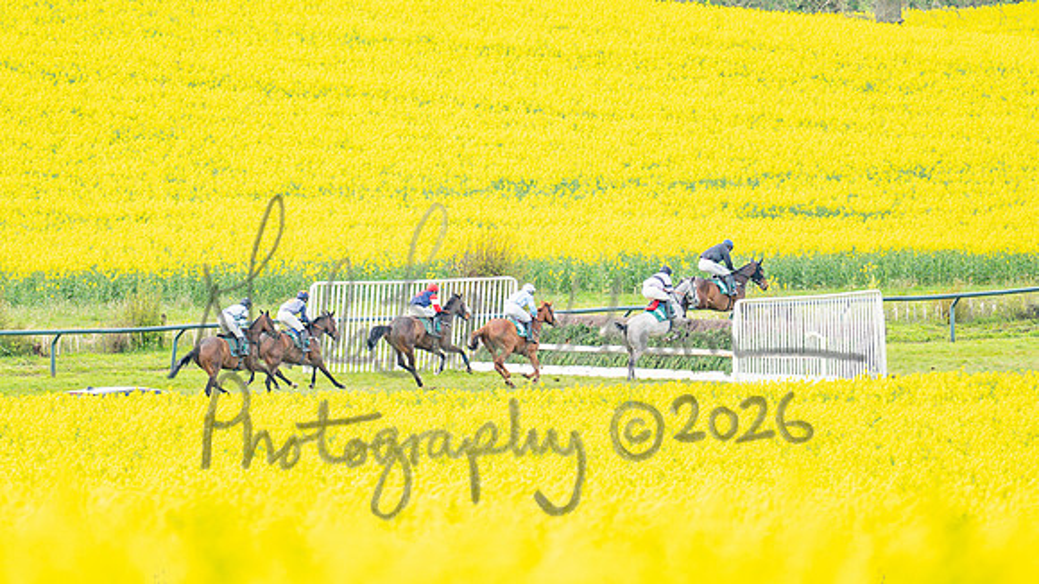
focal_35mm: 747
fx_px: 20588
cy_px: 193
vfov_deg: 1.6
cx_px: 432
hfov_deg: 2.9
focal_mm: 400
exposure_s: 1/1000
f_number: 4.5
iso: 400
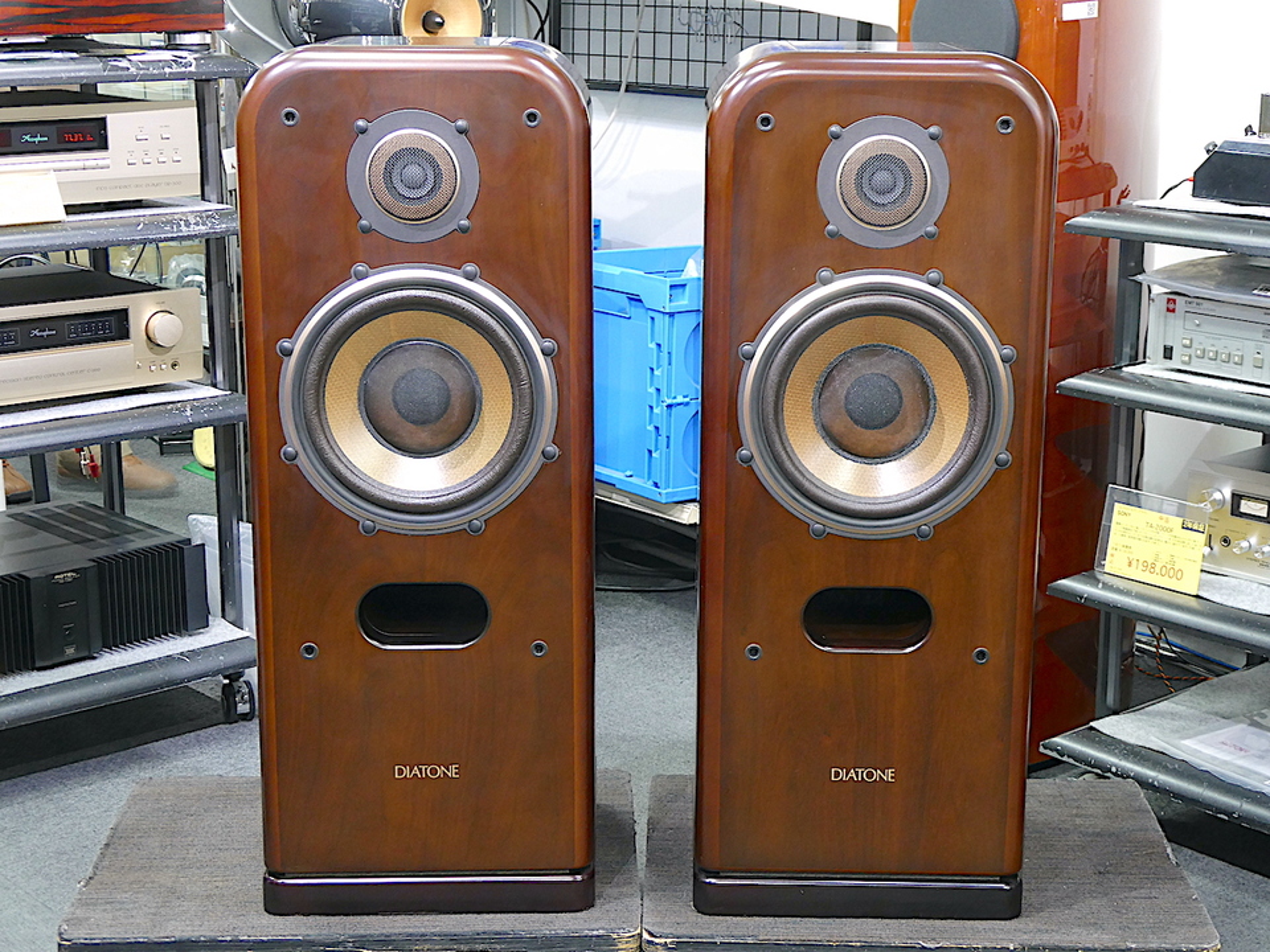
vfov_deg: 25.7
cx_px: 635
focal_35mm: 57
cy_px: 476
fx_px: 2091
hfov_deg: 33.8
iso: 200
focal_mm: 10.3
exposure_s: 1/2.5
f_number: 4.2
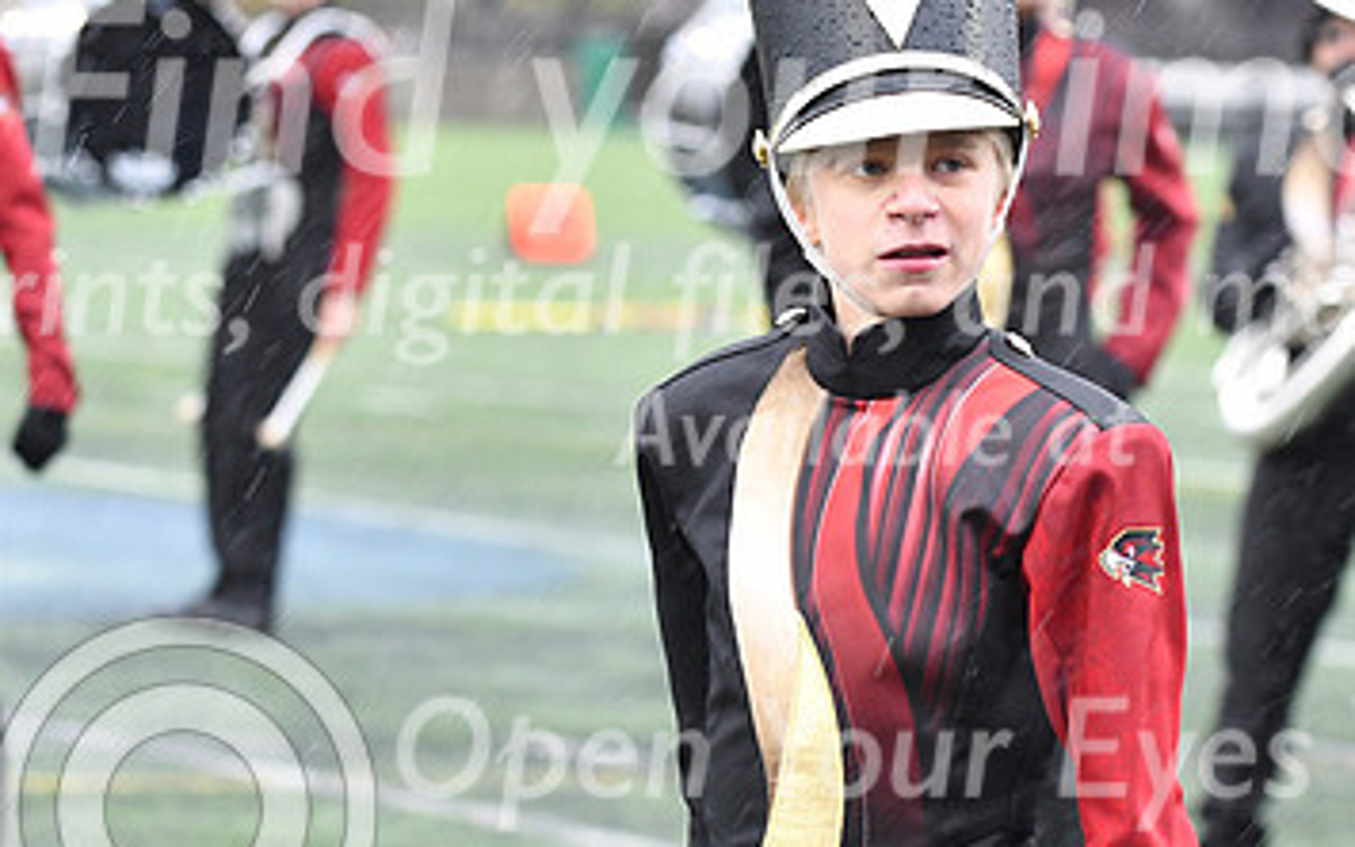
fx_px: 10157
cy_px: 494
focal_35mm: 275
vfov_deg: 4.8
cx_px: 878
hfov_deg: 7.6
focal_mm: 110
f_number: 4
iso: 1000
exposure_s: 1/320
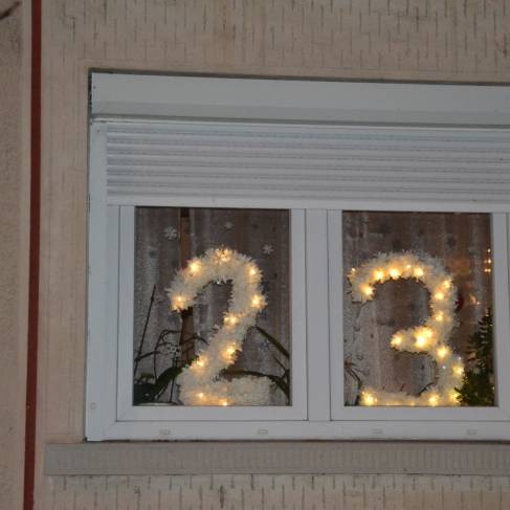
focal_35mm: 88
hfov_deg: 19.7
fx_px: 1467
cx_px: 302
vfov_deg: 19.7
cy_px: 278
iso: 3200
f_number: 4.8
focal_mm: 42
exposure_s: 1/60
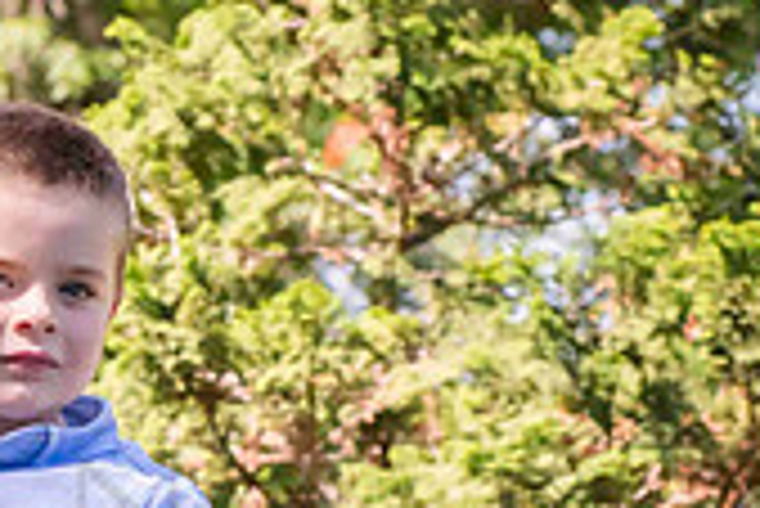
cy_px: 622
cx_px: -356
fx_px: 7141
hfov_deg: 6.0
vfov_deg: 4.1
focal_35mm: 338
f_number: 8
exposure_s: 1/320
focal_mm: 80
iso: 400
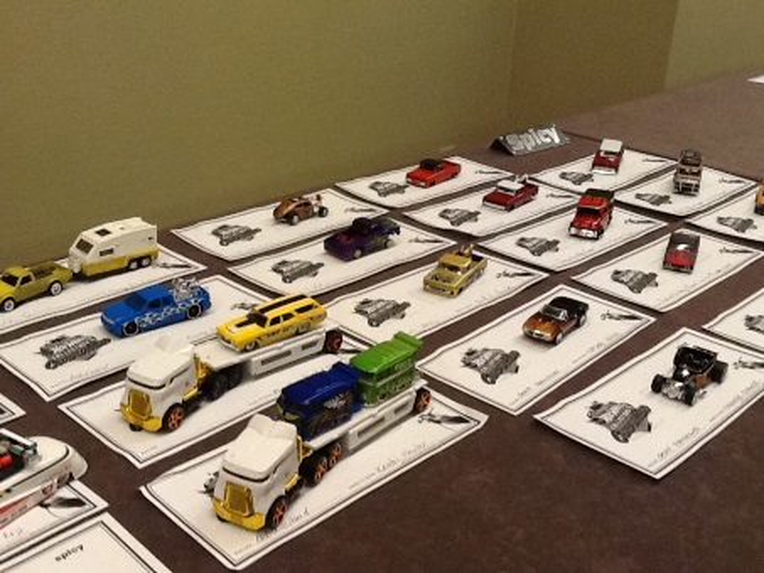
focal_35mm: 44
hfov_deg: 42.9
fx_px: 971
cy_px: 286
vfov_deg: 32.9
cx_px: 382
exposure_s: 1/30
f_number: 2.4
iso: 100
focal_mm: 2.03
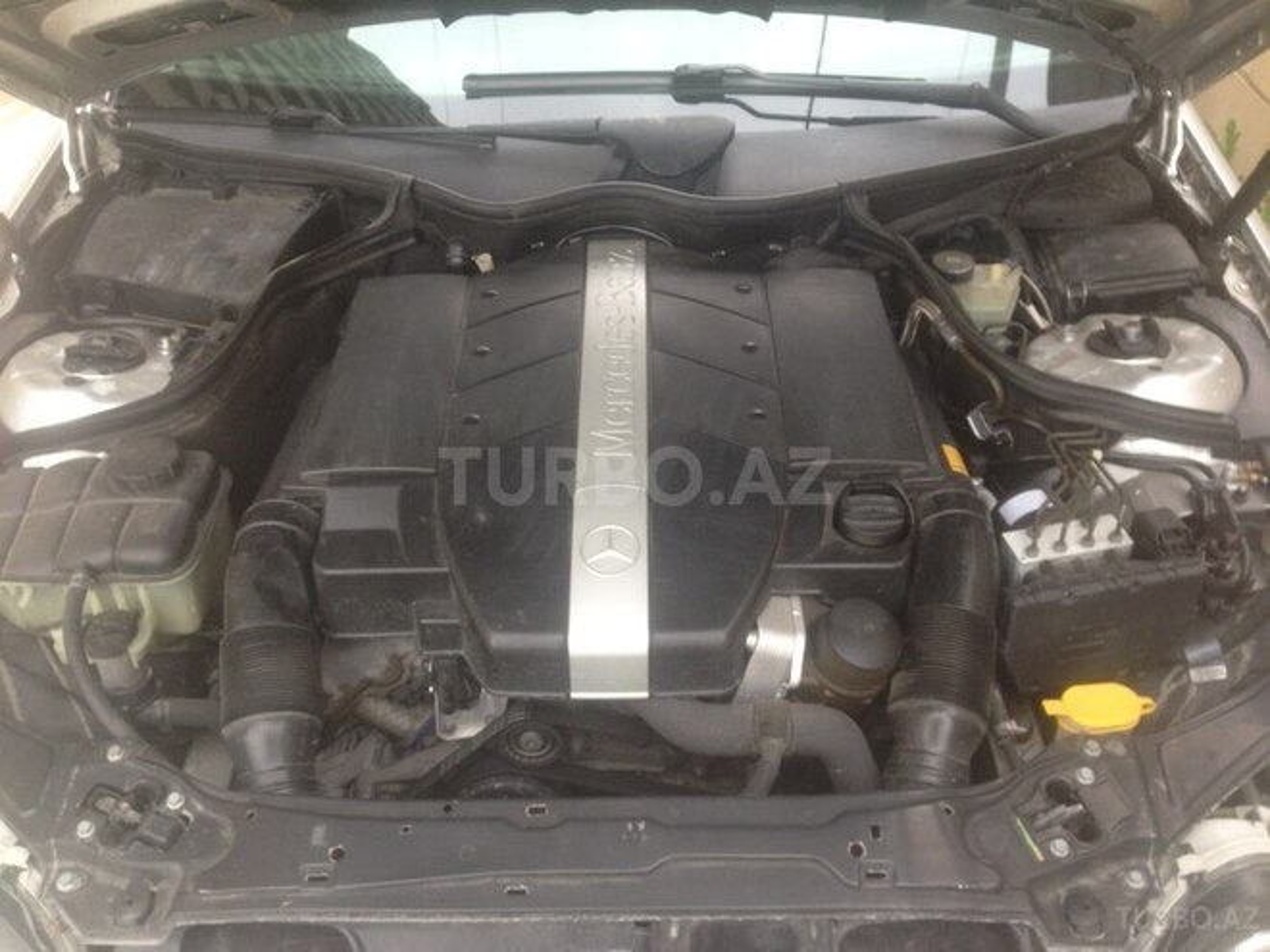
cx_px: 635
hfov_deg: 55.4
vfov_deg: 42.9
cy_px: 476
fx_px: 1211
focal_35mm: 33
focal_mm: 4.12
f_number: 2.4
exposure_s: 1/120
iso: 80
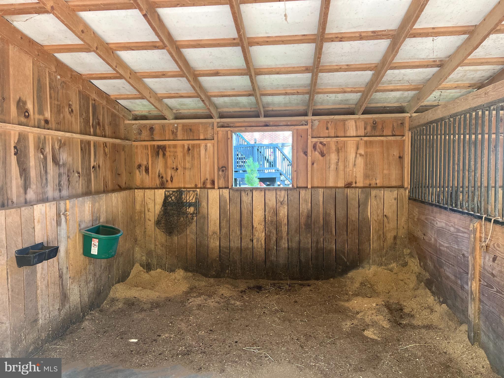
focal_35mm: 26
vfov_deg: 53.1
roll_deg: +1.1
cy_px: 189
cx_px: 252
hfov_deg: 67.3
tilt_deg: -3.4
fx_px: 379
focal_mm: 5.7
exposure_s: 1/121
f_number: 1.5
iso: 125
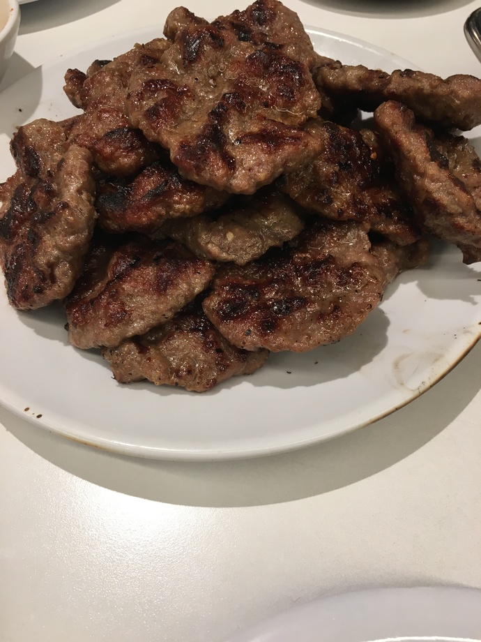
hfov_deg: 48.2
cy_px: 321
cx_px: 240
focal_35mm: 29
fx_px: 537
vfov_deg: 61.7
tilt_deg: -56.9
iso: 64
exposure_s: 1/33
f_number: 2.2
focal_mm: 4.15
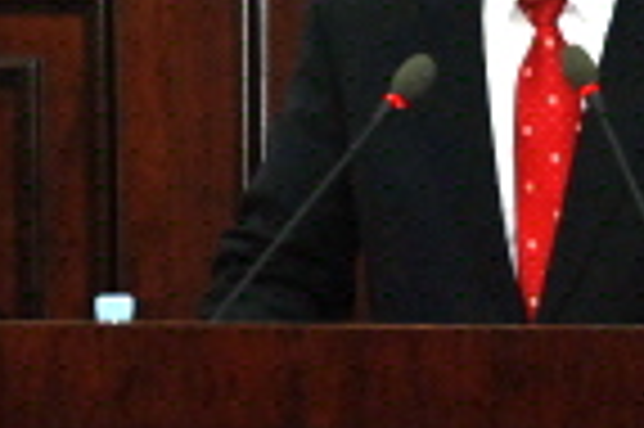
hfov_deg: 4.1
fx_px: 8930
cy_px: -180
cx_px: 428
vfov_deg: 2.7
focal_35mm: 500
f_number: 5.3
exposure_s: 1/60
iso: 800
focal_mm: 95
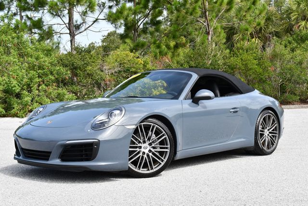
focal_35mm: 56
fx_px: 480
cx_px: 154
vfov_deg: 24.2
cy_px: 103
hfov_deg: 35.6
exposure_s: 1/250
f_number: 8
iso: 200
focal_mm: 28
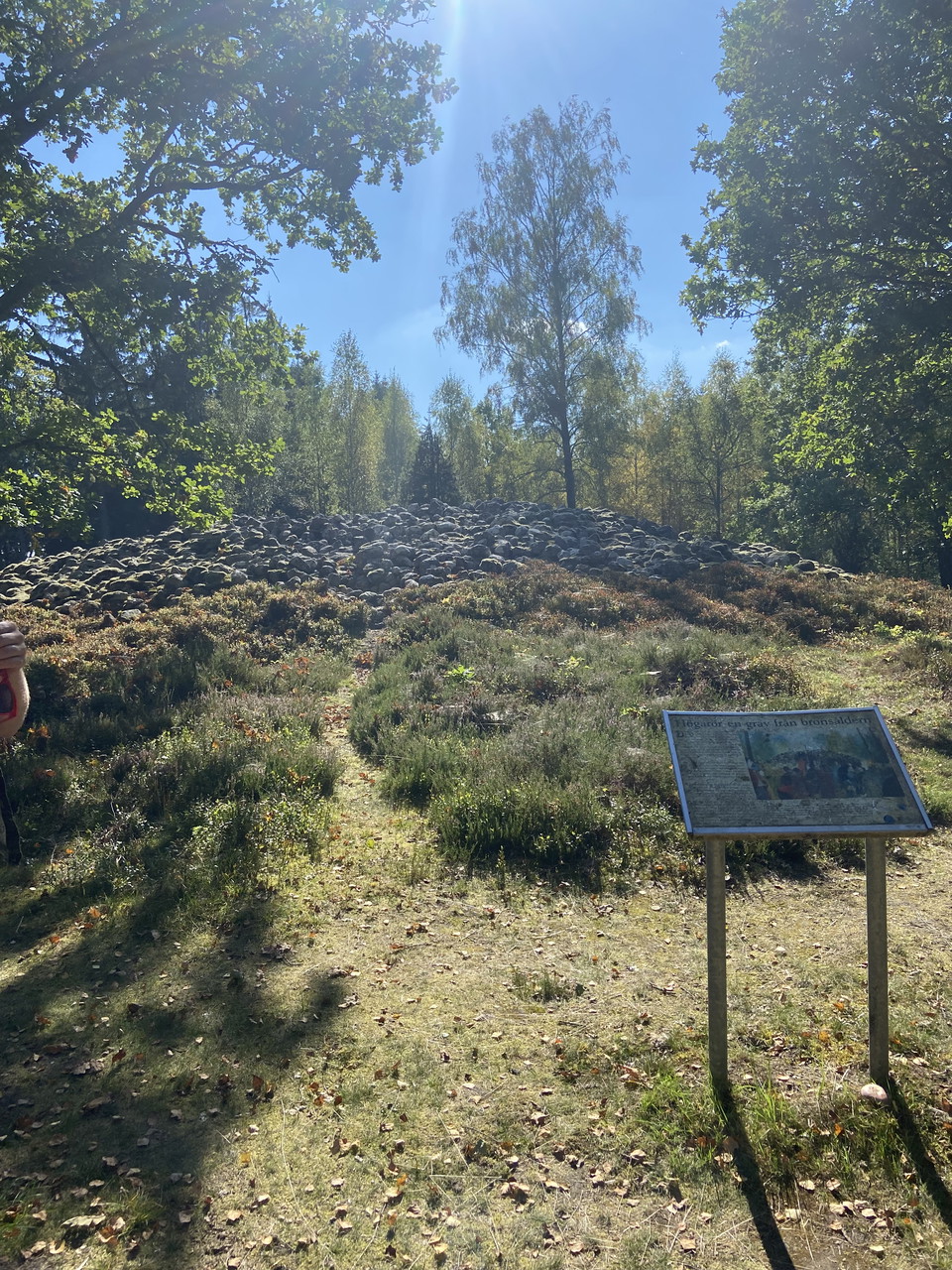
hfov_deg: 53.1
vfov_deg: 67.3
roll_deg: +3.6
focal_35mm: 26
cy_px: 635
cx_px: 476
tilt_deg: -3.8
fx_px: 953
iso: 32
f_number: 1.8
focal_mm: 4.25
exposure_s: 1/2688
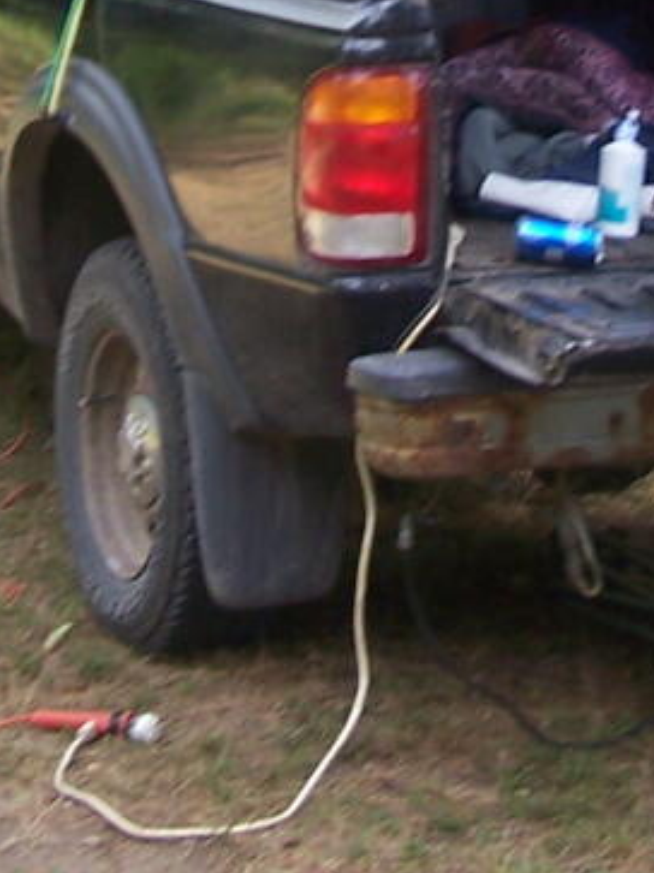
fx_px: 3604
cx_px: 399
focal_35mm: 143
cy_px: -100
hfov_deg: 10.4
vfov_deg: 13.5
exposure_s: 1/160
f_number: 2.8
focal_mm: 6.3
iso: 80
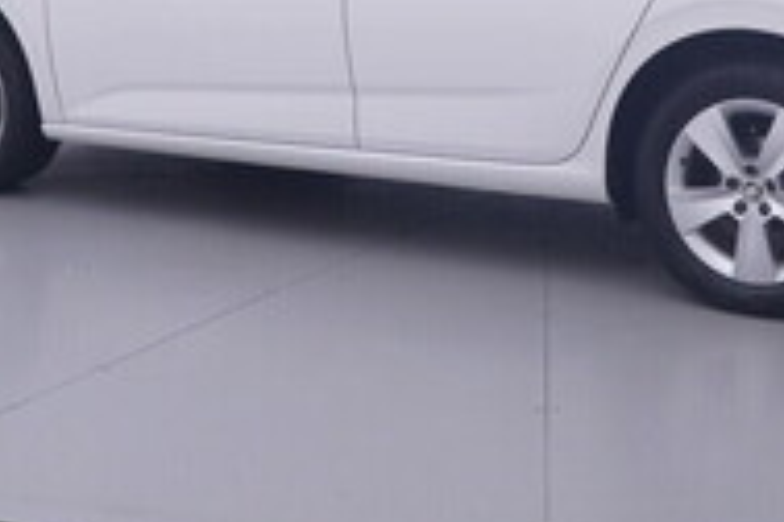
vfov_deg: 19.5
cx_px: 604
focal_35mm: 65
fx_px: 1425
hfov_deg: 30.2
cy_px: -114
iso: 200
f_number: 5
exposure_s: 1/80
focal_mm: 15
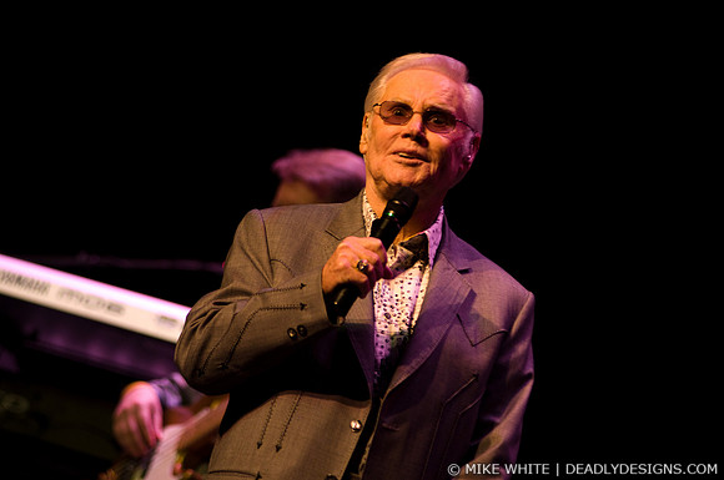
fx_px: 5121
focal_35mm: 255
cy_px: 240
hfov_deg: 8.1
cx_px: 362
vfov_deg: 5.4
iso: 1000
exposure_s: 1/160
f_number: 2.8
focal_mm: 170
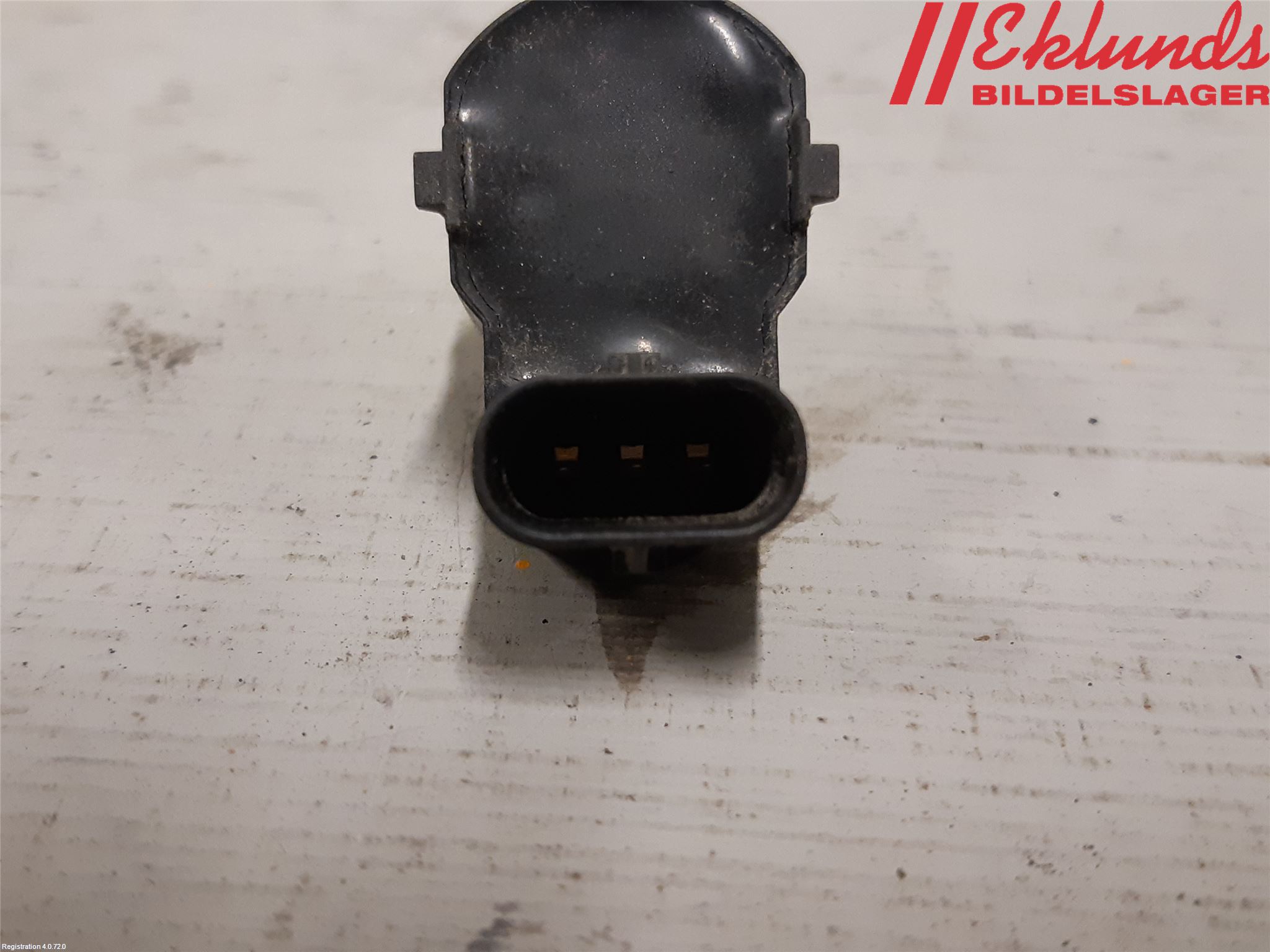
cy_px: 476
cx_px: 635
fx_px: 954
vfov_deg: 53.1
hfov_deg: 67.3
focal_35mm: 26
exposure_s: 1/50
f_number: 1.7
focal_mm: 3.93
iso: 200
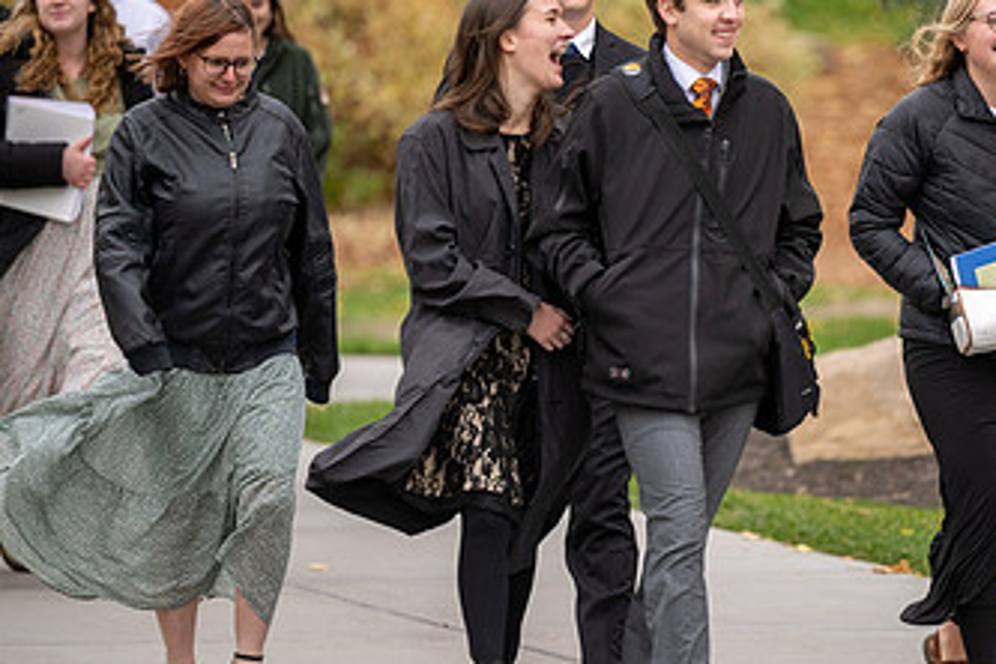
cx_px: 736
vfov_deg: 4.0
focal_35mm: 348
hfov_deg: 5.9
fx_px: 9627
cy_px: 322
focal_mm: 200
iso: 400
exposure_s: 1/800
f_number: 2.8
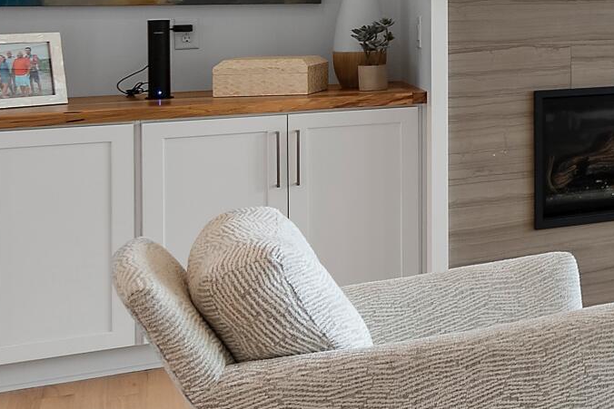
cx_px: 1160
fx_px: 1211
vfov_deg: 18.6
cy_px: -25
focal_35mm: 71
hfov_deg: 19.5
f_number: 4.8
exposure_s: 1/13
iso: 100
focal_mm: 11
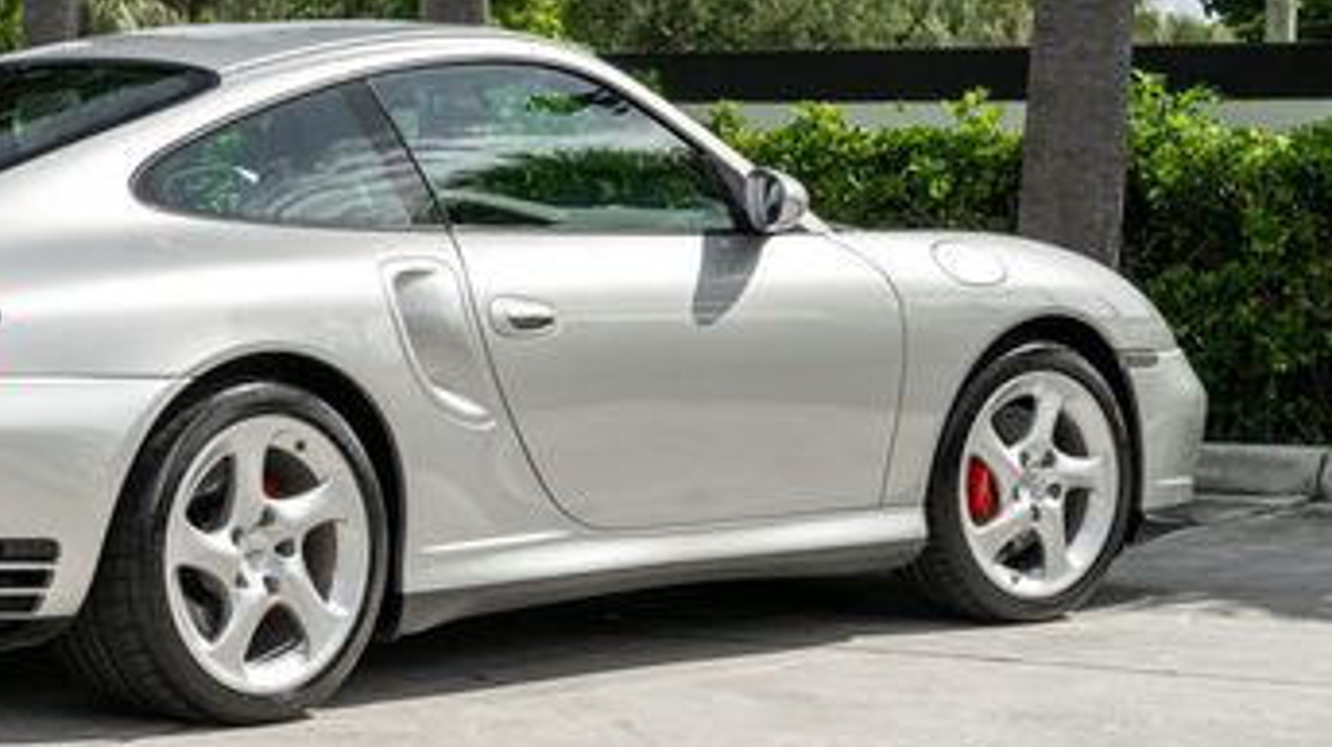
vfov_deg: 11.0
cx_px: 315
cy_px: 192
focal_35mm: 110
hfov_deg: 19.3
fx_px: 3883
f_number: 8
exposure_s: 1/160
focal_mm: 46
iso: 200
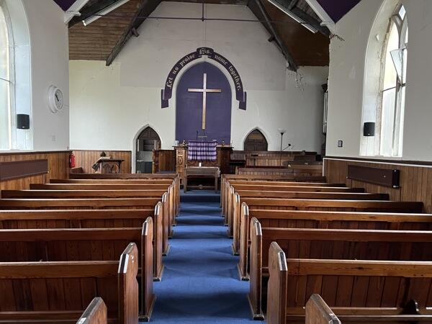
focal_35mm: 26
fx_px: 324
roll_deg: -1.0
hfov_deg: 67.3
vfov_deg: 53.1
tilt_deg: -3.0
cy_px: 162
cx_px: 216
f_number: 1.5
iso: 500
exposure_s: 1/44
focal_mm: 5.7
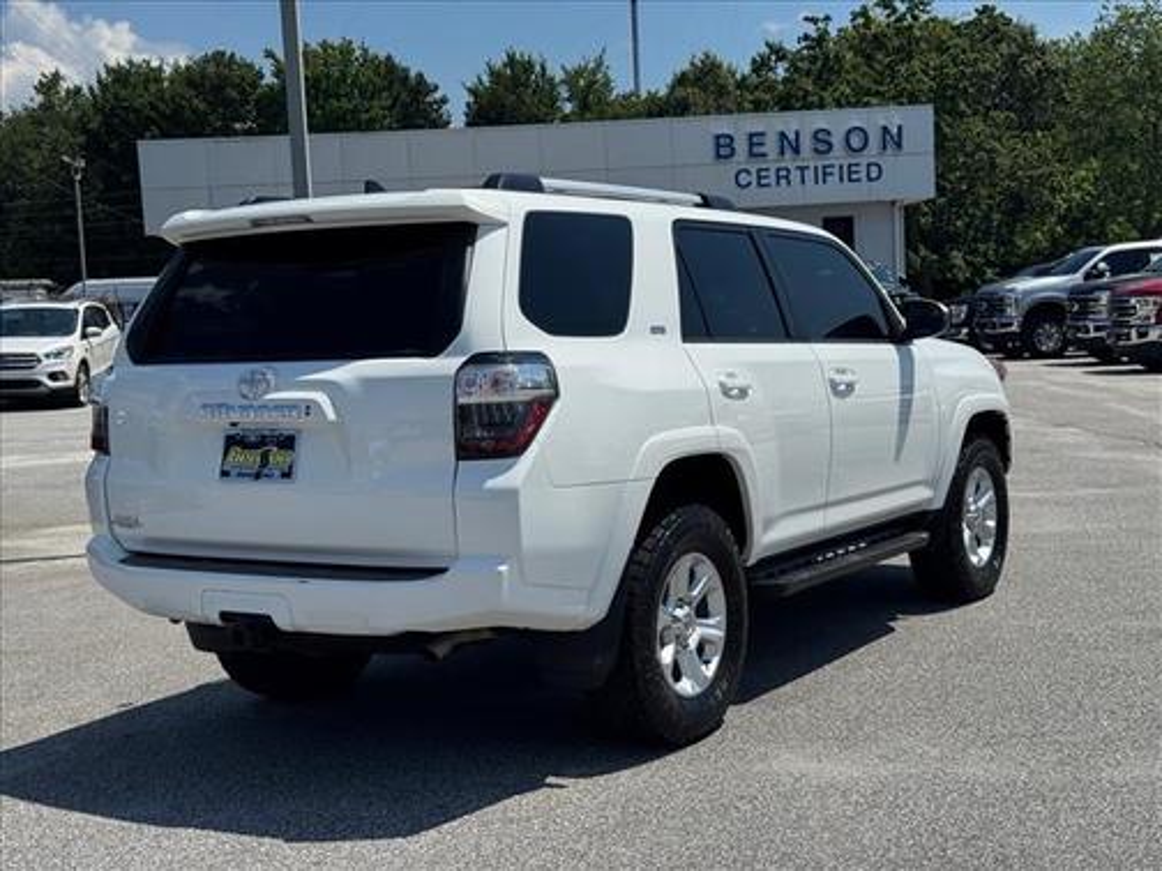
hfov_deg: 39.7
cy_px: 436
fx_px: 1611
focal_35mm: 48
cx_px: 581
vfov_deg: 30.3
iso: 80
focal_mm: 6.76
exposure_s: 1/9009
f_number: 1.78
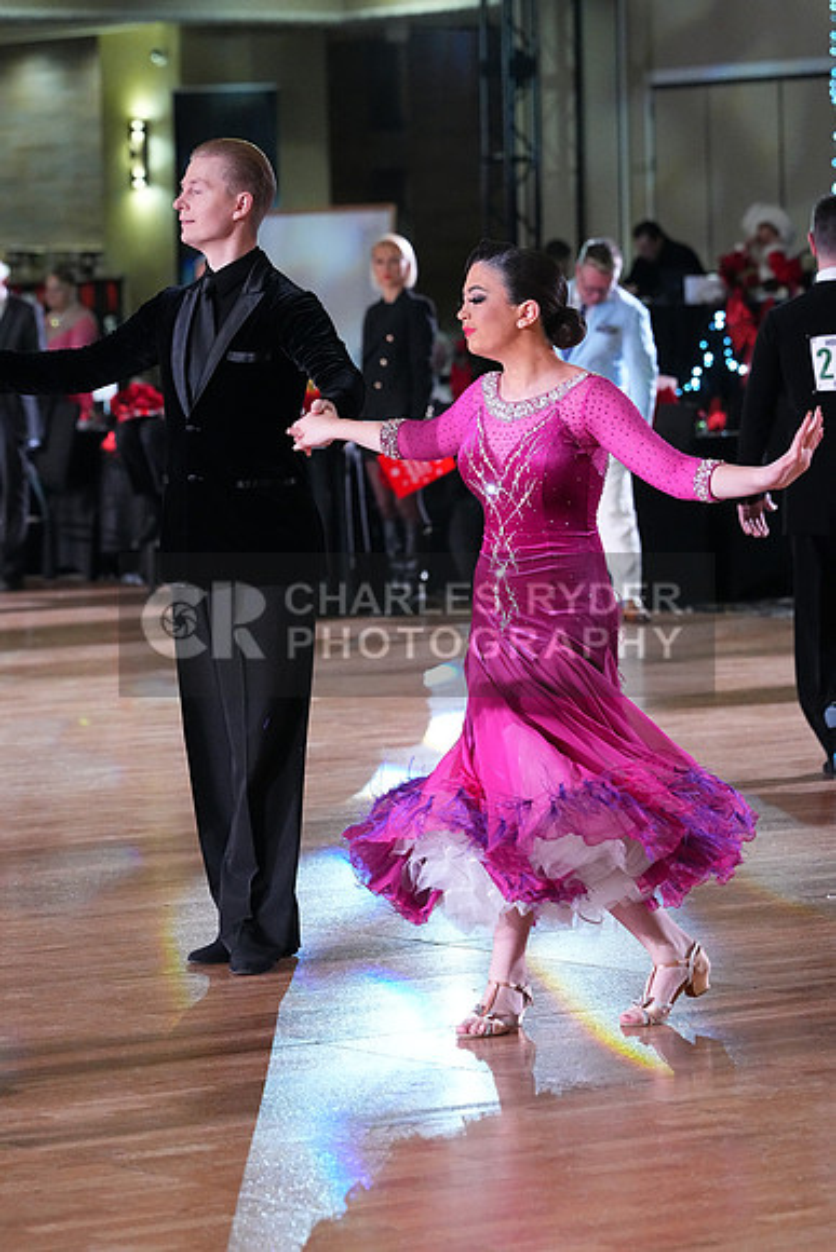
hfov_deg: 9.1
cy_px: 626
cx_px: 418
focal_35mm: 151
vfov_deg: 13.6
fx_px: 5256
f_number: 5.6
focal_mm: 151
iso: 10000
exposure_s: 1/400
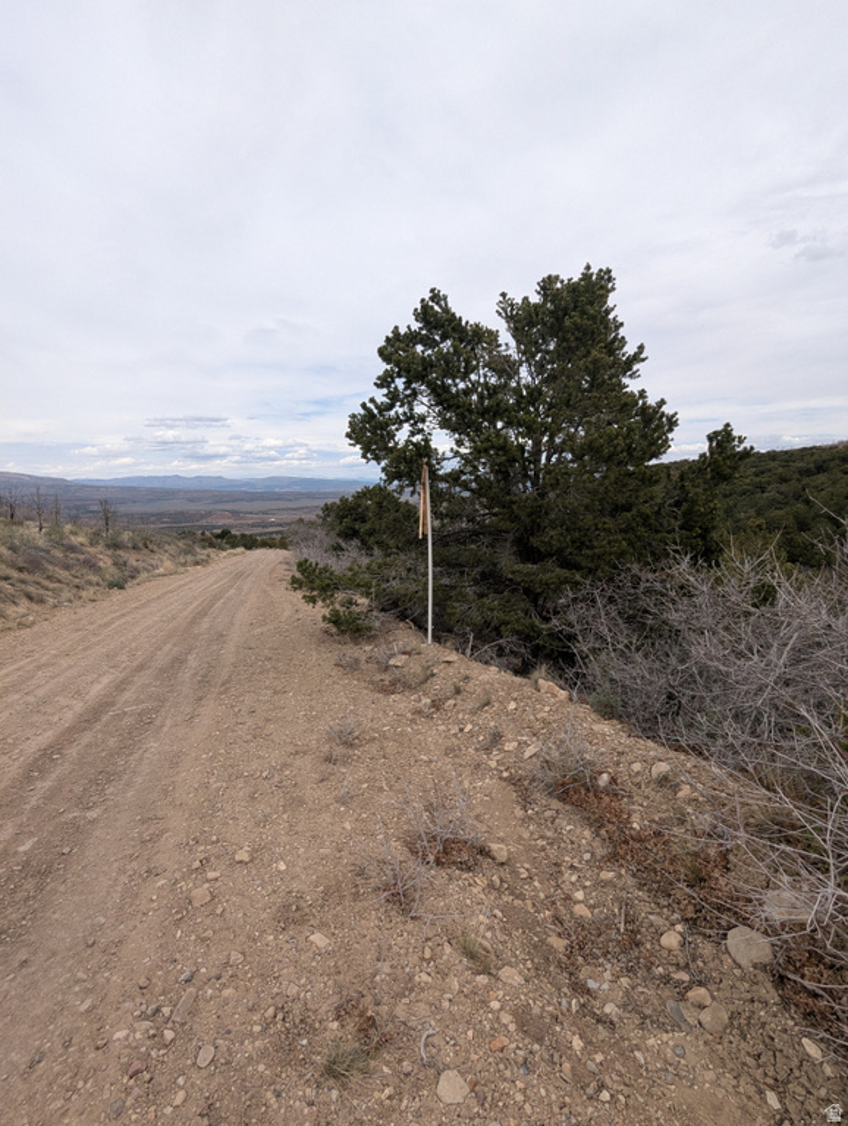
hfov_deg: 78.2
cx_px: 424
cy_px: 563
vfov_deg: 94.4
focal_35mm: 16
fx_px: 521
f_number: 2.2
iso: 52
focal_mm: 2.35
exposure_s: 1/1603
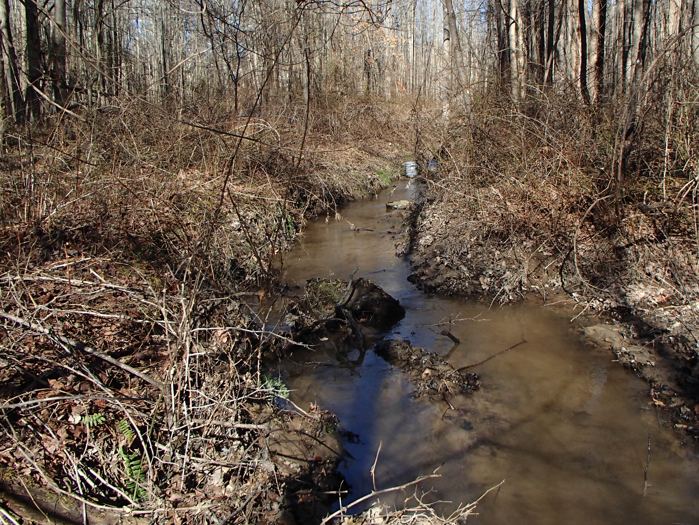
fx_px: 687
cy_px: 235
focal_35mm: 34
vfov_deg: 41.7
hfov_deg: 53.8
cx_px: 399
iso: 100
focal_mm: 5
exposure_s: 1/500
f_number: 3.9
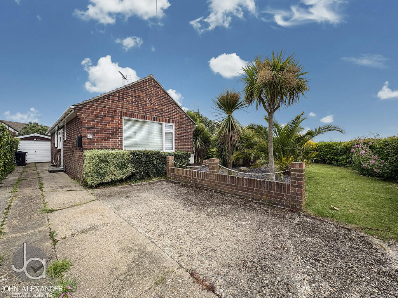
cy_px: 149
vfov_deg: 85.7
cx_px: 199
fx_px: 161
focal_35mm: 14
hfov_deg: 102.1
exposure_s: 1/1160
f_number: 2.2
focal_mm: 2.22
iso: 64
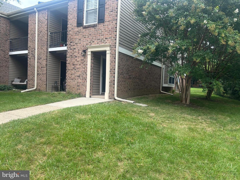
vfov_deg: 53.1
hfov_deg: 67.3
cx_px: 120
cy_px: 90
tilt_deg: -0.9
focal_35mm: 26
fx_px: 180
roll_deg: -2.2
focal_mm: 5.7
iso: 50
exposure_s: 1/328
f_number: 1.5
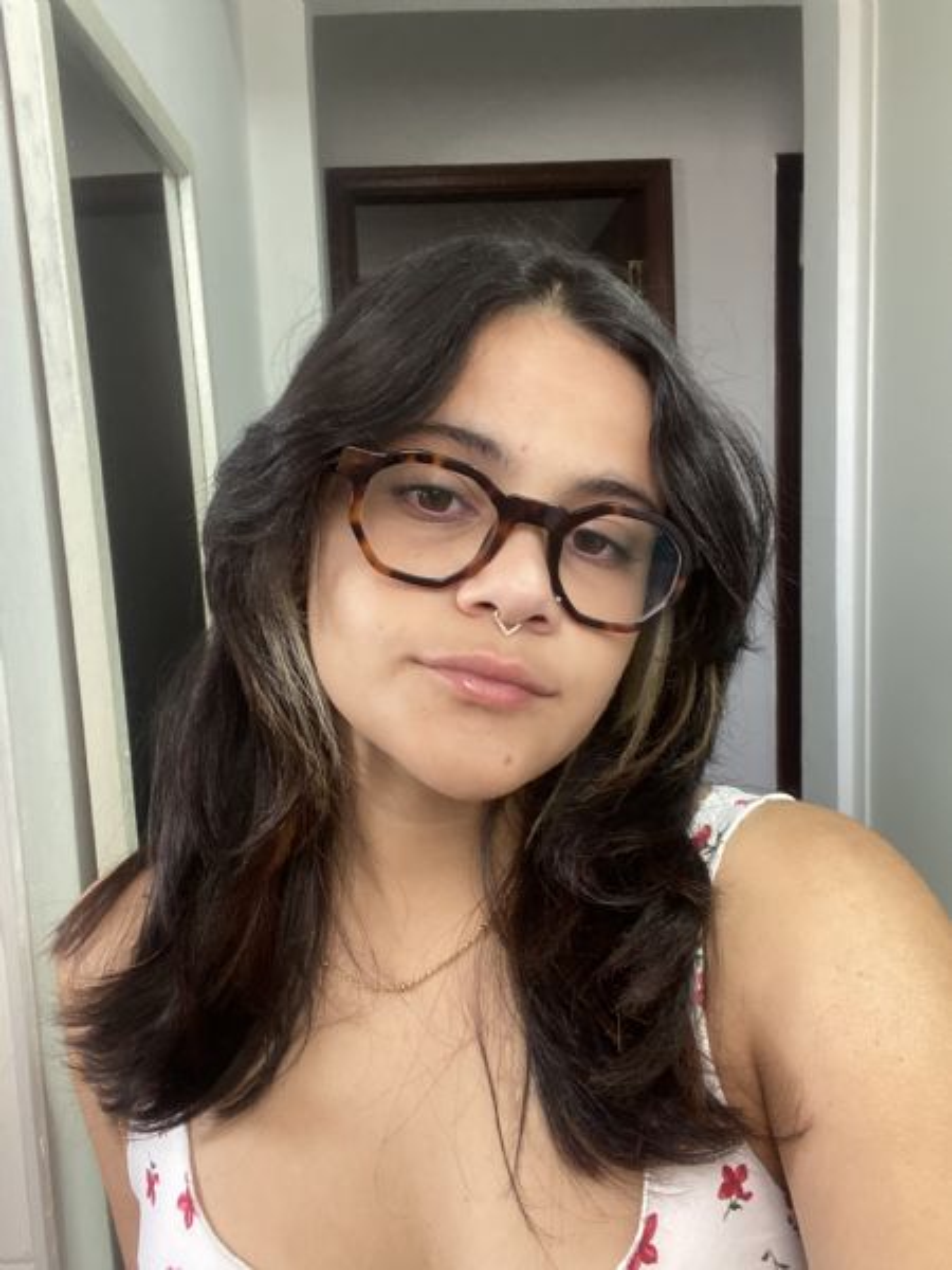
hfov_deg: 46.8
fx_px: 1100
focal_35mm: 30
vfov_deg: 60.0
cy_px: 635
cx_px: 476
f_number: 2.2
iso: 250
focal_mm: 2.71
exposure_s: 1/60
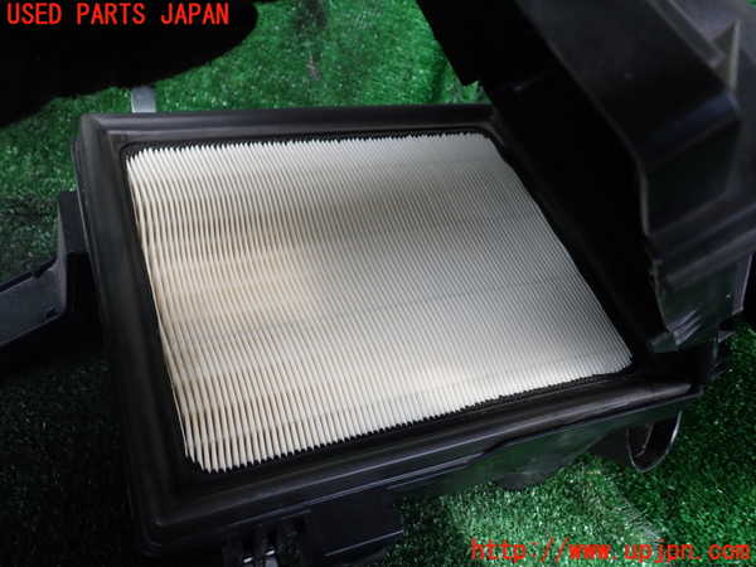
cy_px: 284
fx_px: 655
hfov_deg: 60.0
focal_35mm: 30
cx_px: 378
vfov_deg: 46.8
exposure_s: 1/80
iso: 100
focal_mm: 5.4
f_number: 3.2
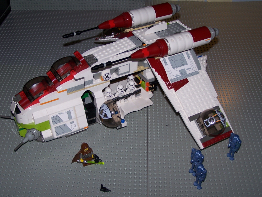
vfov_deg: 28.6
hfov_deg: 37.5
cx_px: 131
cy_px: 98
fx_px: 386
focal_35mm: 51
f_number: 3
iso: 80
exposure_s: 1/500
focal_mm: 8.5
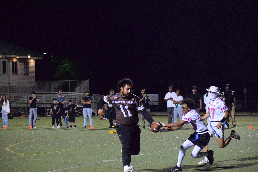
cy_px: 86
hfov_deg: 18.9
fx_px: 774
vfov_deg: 12.7
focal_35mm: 108
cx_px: 129
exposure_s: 1/800
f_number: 4.2
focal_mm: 72
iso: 12800
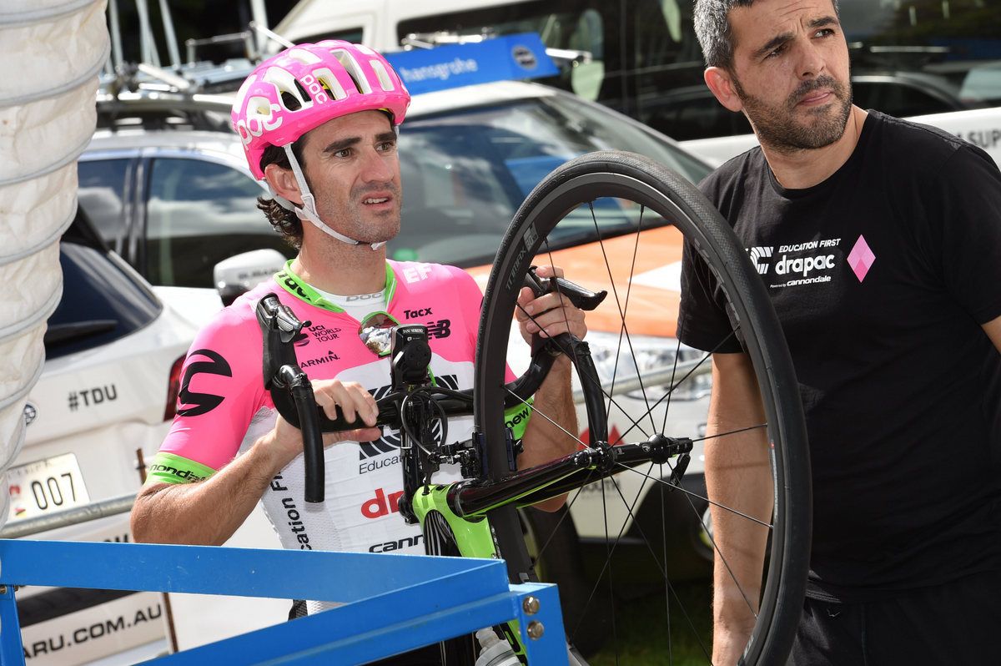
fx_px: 3751
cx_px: 500
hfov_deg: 15.2
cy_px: 333
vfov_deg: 10.1
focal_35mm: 135
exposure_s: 1/250
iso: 400
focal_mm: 135
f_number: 13
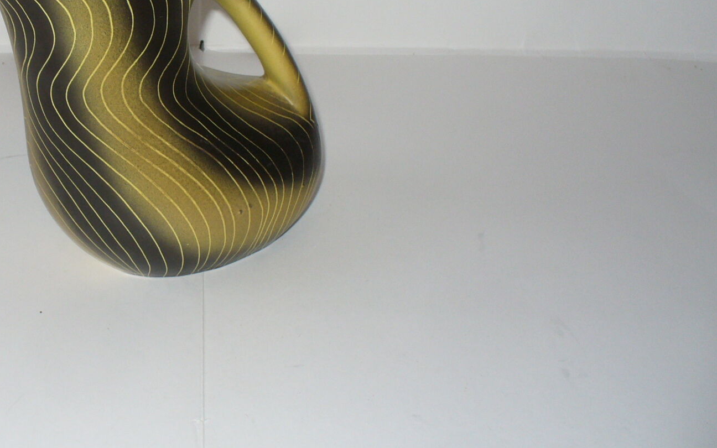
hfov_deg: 32.1
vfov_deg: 20.8
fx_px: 1212
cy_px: 107
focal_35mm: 62
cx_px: 151
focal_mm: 6.1
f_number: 2.8
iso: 100
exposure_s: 1/50
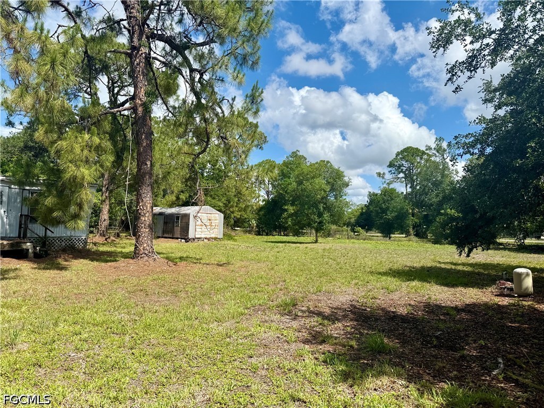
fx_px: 377
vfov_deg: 56.8
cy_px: 204
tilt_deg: +4.0
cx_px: 272
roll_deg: -3.0
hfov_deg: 71.6
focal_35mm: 24
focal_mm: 6.76
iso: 80
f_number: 1.78
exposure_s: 1/4975
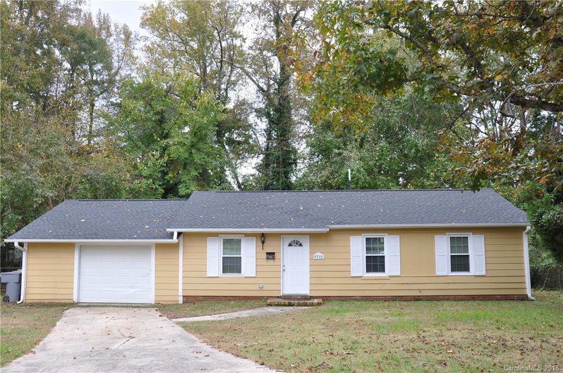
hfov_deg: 59.6
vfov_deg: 41.6
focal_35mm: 32
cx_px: 282
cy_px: 186
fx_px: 492
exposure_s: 1/80
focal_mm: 21
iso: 200
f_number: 9
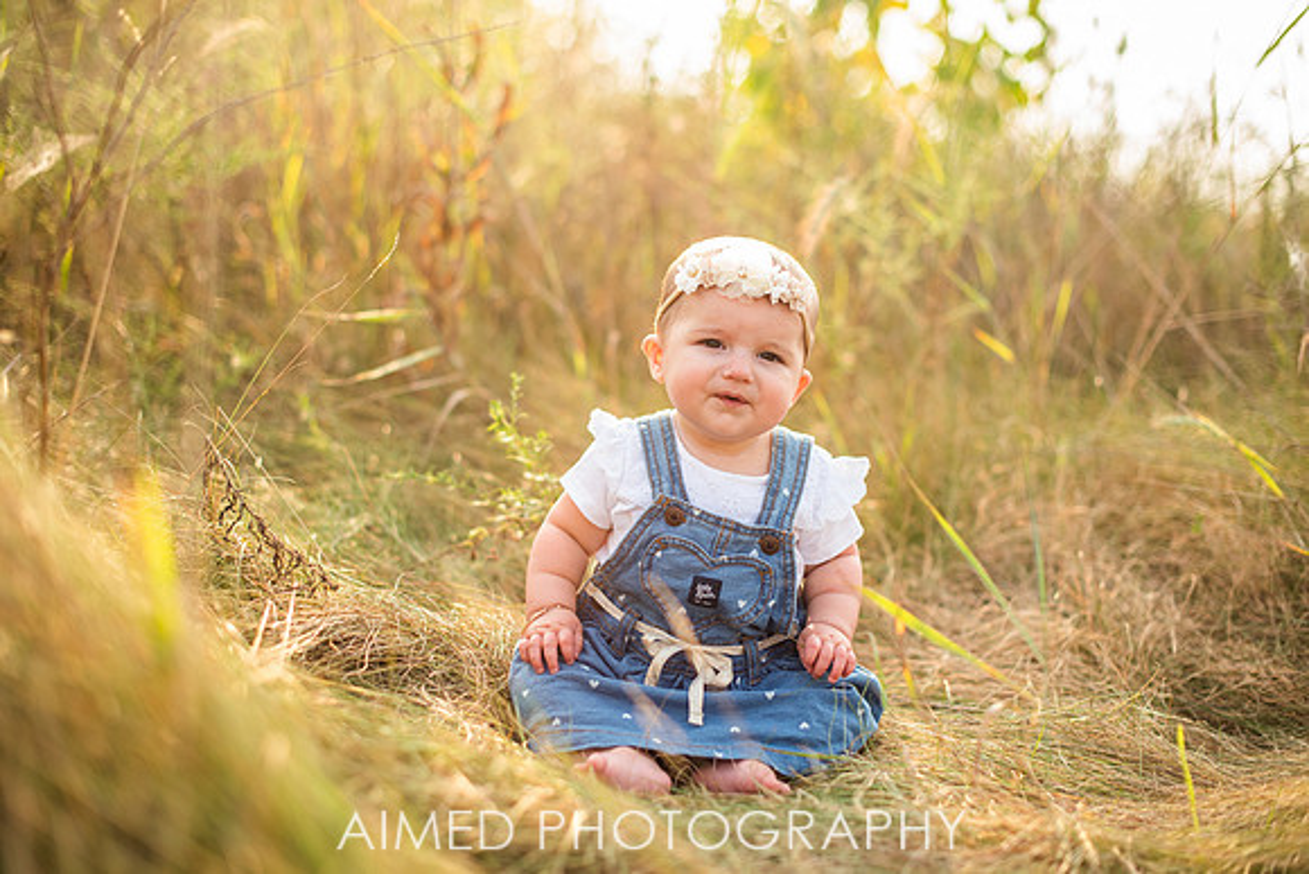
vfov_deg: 26.0
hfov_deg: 38.2
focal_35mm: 52
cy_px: 437
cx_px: 640
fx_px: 1891
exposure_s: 1/2500
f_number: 2
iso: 400
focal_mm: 50
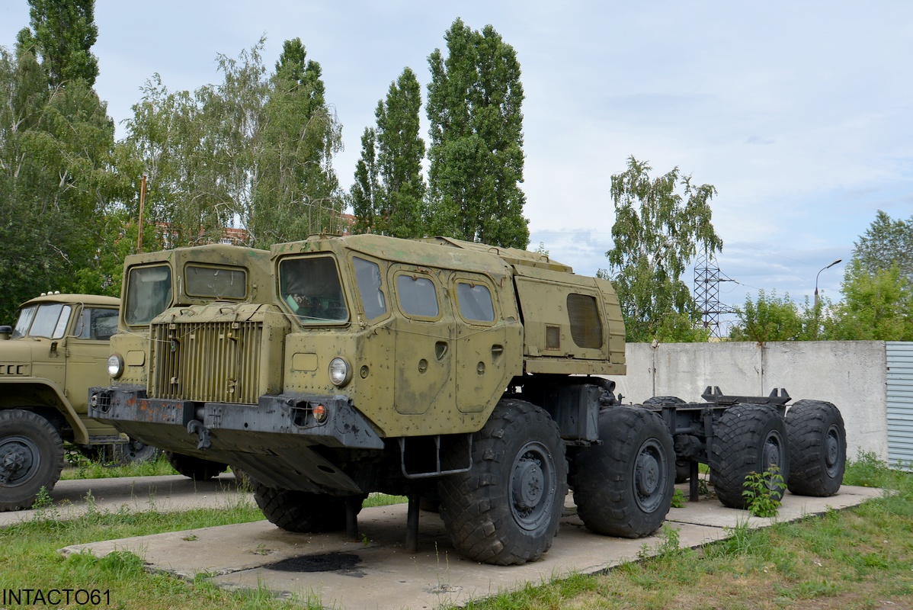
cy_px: 305
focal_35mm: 33
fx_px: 837
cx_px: 456
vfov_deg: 40.0
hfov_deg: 57.2
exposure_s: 1/250
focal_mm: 22
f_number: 8
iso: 140
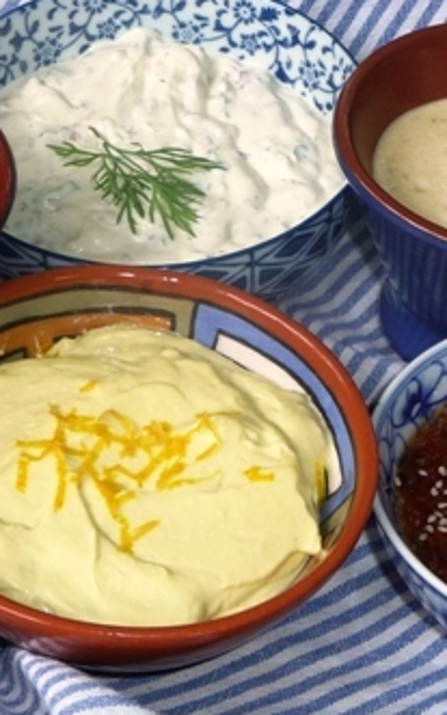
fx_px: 1715
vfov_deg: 23.5
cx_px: 227
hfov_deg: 14.9
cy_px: 415
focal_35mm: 88
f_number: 4
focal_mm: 7.1
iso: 100
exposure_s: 1/30
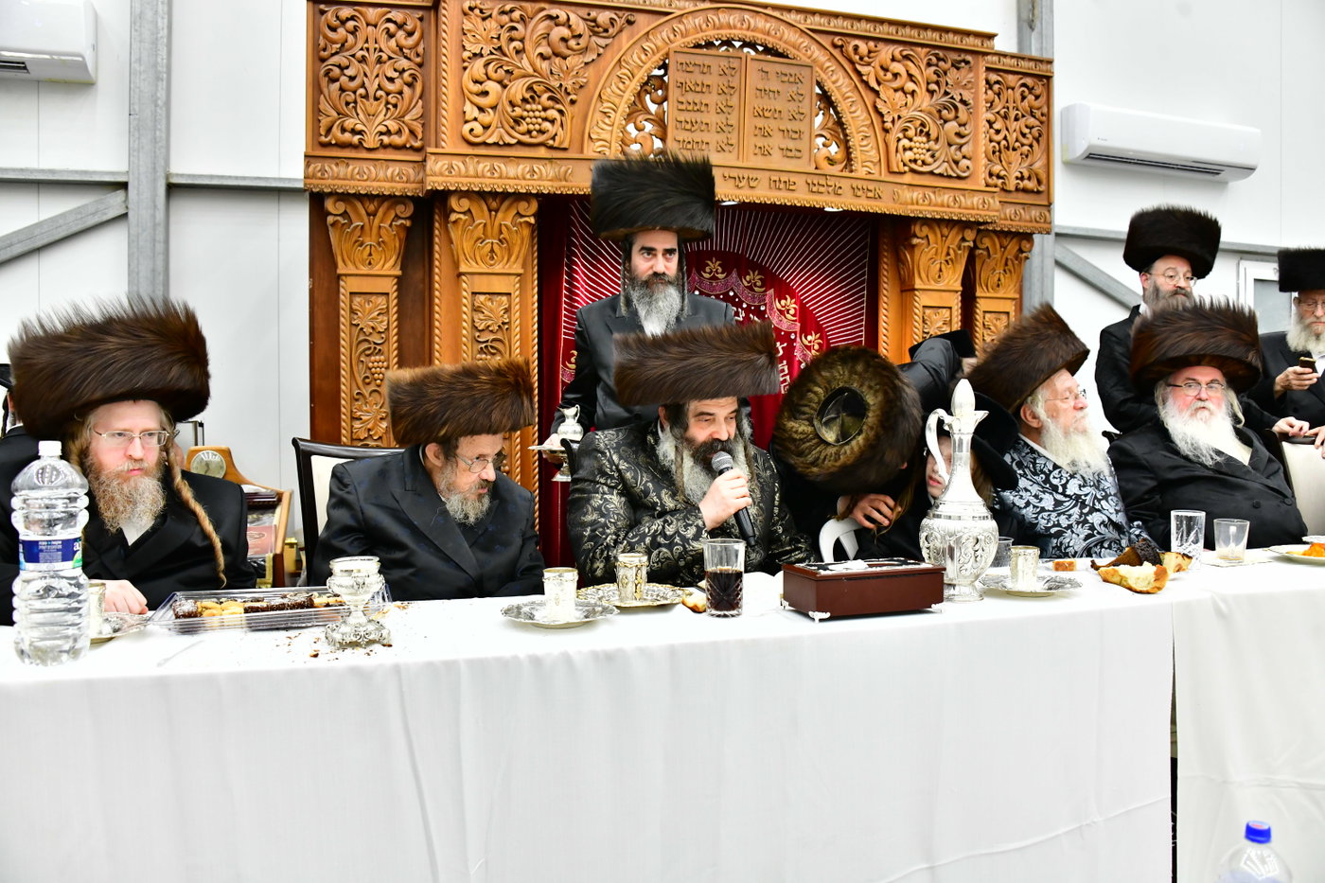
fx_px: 1030
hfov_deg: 65.5
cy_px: 442
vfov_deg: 46.4
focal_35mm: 28
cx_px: 662
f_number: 5.6
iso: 2500
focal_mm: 28
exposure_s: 1/250
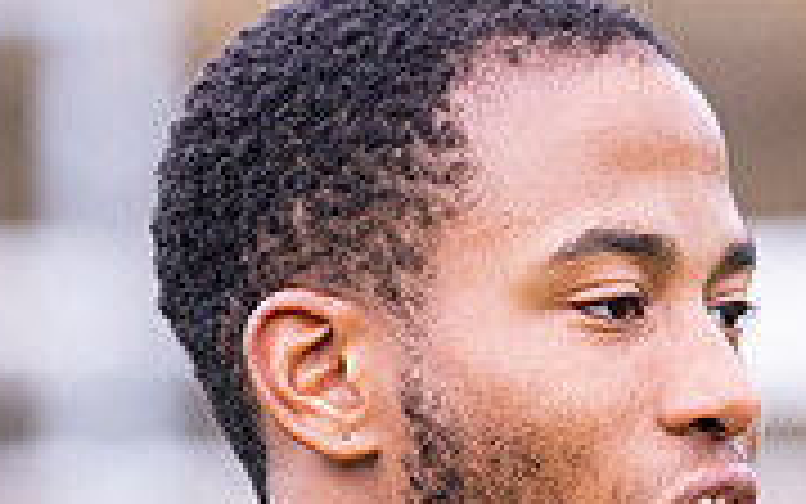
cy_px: 521
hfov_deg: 2.6
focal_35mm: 813
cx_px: 422
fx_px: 17864
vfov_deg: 1.6
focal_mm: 135
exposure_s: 1/2000
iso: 500
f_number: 2
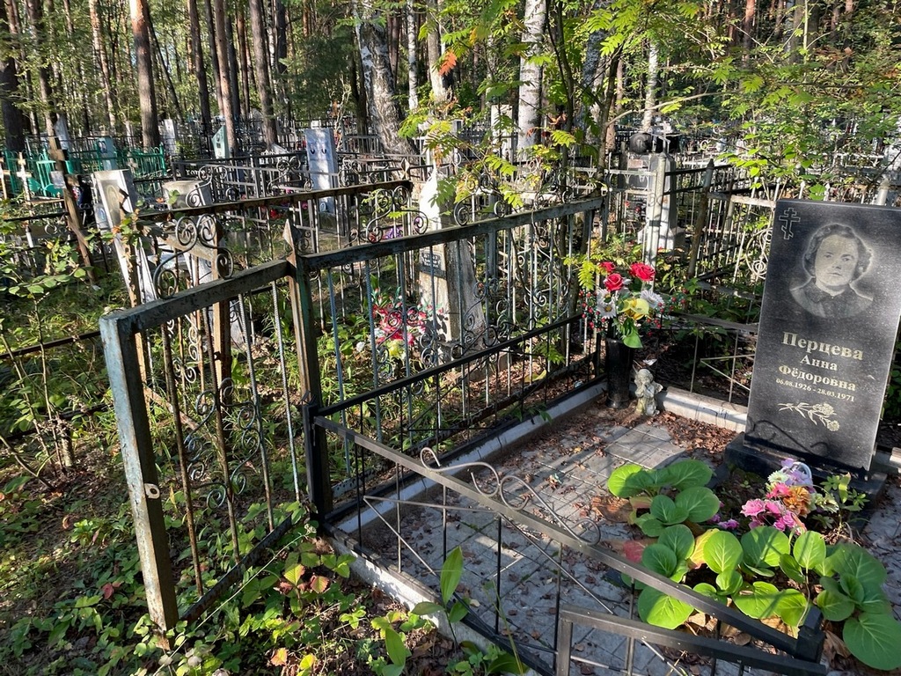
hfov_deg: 67.3
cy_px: 338
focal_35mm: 26
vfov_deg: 53.1
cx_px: 450
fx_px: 677
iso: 50
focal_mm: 4.2
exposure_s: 1/121
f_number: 1.6
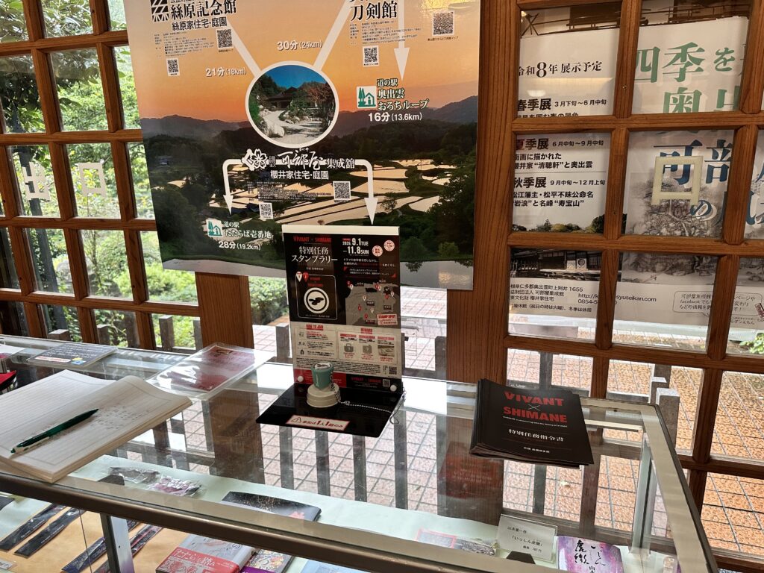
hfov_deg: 71.6
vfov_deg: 56.8
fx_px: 530
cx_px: 382
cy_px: 286
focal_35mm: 24
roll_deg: +1.5
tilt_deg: -14.5
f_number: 1.78
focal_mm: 6.86
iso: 200
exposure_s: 1/120
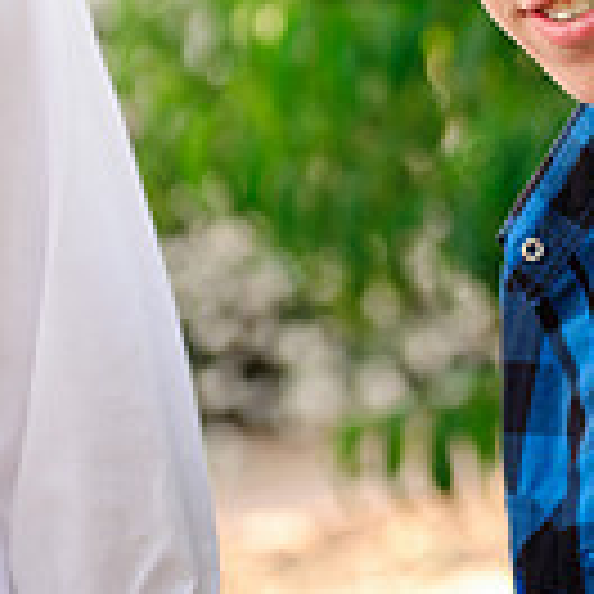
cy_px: 72
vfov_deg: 8.6
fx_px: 3922
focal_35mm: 202
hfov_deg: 8.6
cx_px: 556
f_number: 3.2
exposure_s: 1/250
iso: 200
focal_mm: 70
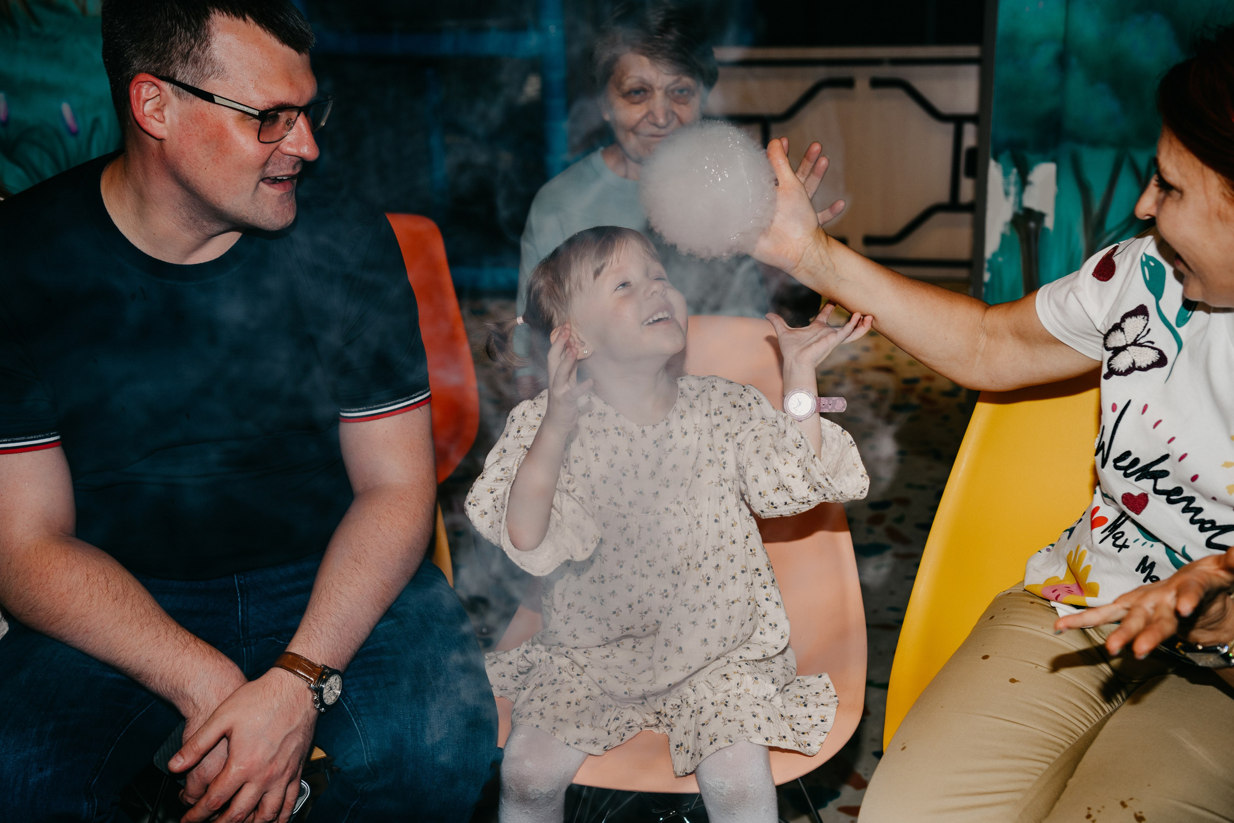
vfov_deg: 28.1
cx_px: 604
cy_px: 437
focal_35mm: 48
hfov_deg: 41.1
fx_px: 1645
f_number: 3.5
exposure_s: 1/160
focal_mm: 44
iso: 160
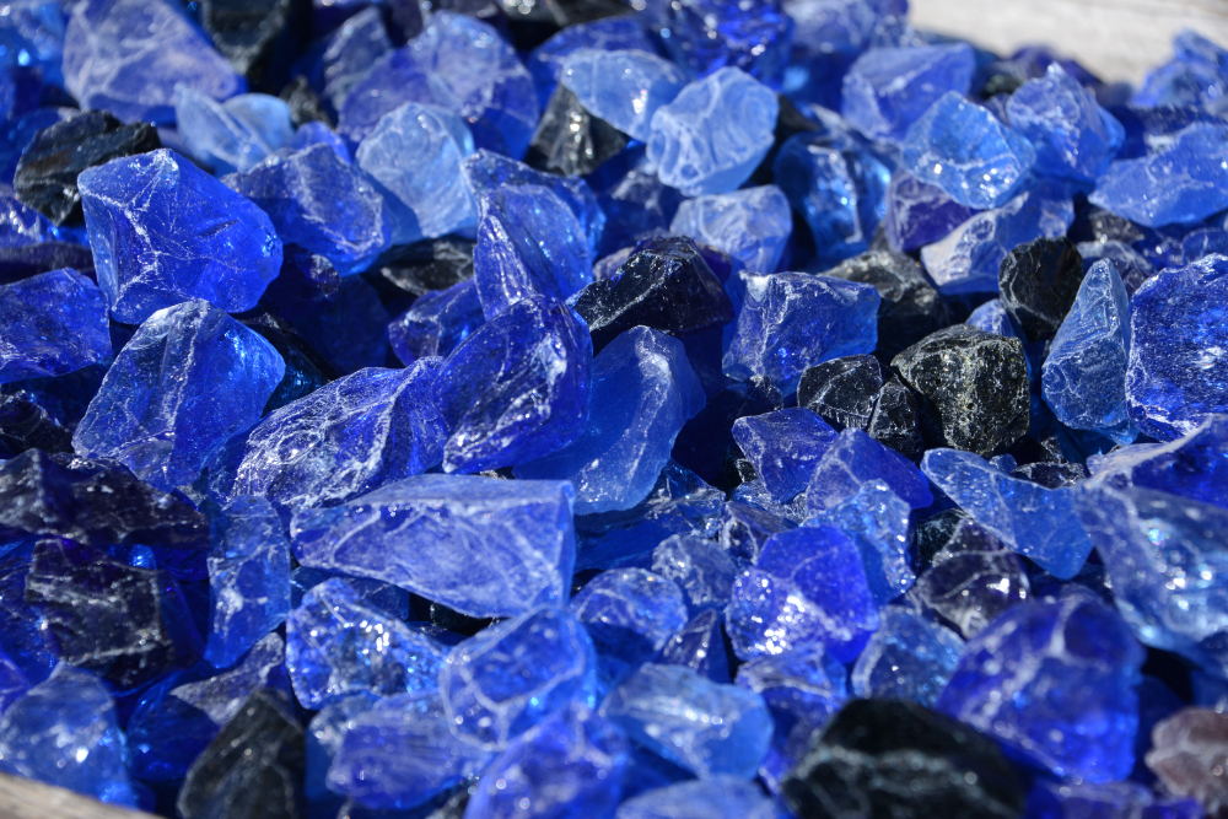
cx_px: 614
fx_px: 4162
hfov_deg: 16.8
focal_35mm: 122
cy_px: 410
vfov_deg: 11.2
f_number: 6.3
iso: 250
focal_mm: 122
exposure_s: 1/1000
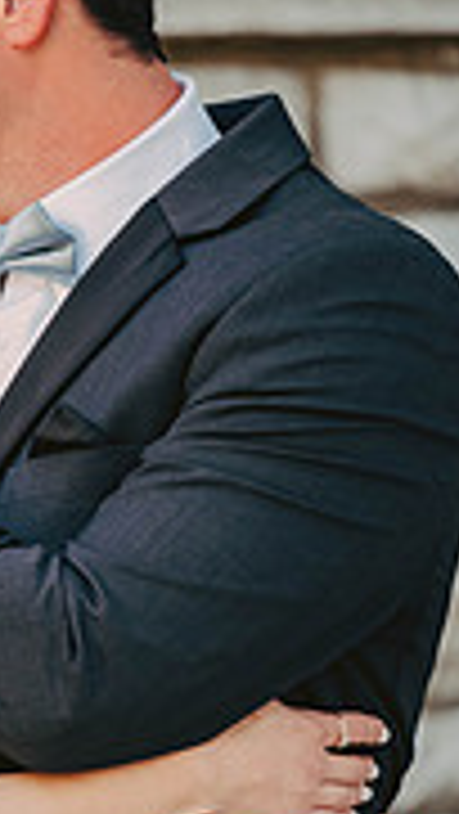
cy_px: 522
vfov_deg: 4.6
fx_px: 10155
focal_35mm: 470
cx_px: -81
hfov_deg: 2.6
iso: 1600
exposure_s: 1/1250
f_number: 2.8
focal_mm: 180
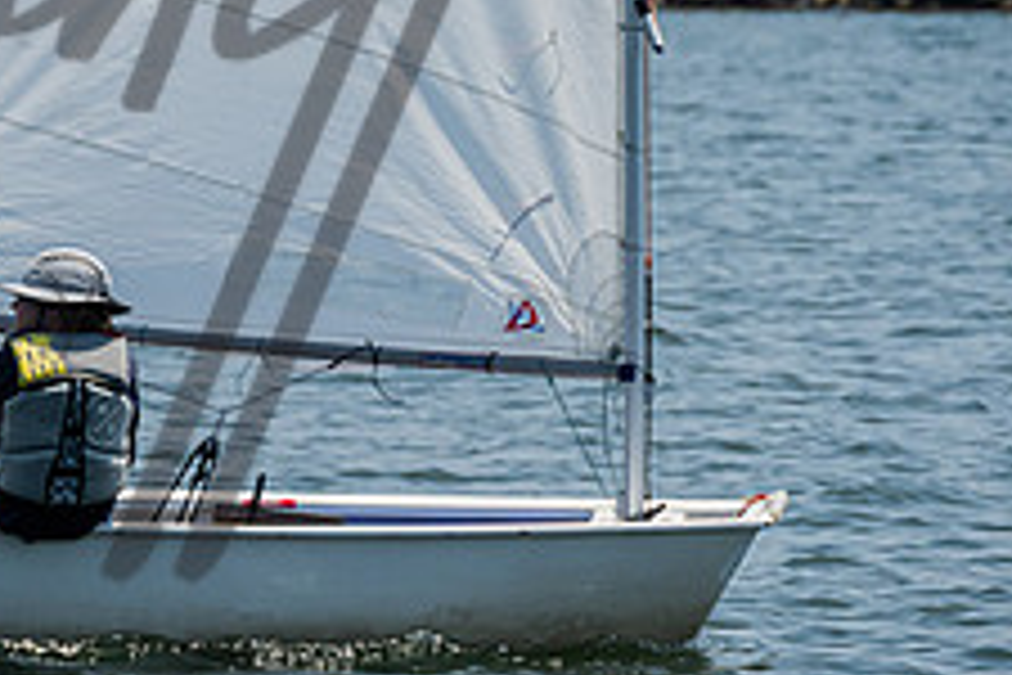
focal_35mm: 717
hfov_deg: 2.9
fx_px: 20154
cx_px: -291
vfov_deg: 1.9
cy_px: 94
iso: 320
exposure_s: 1/1250
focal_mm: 230
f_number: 8
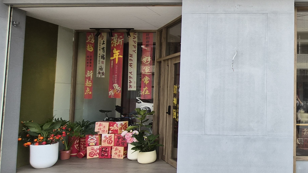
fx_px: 253
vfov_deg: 37.7
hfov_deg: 54.0
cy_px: 74
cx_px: 282
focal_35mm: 31
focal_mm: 1.7
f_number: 2.2
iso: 25
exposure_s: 1/252
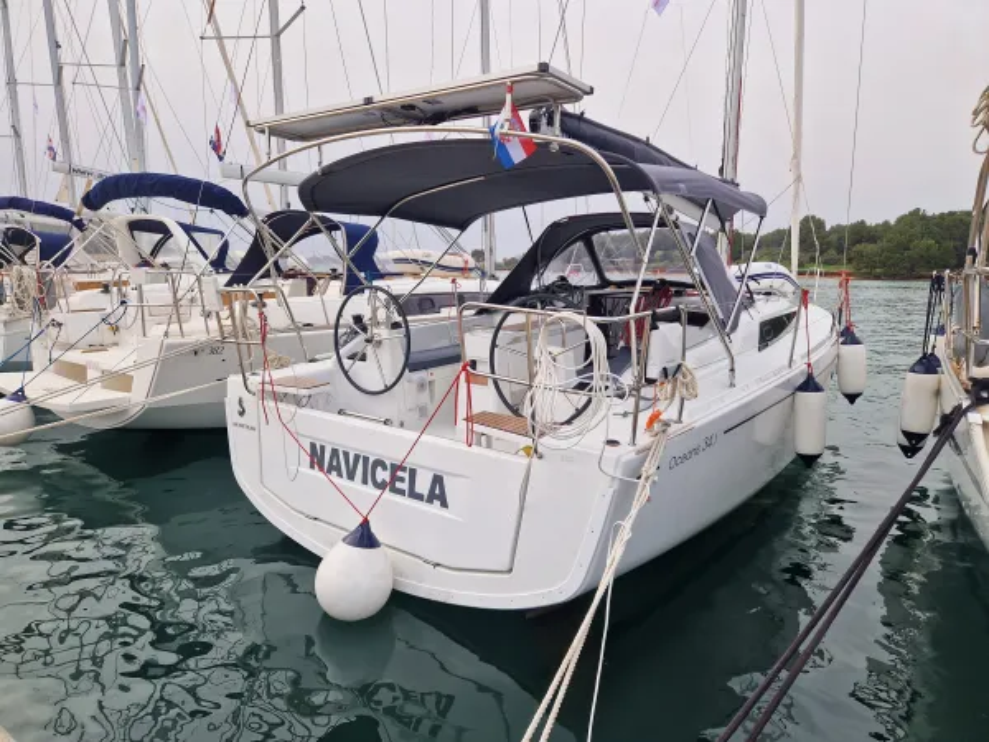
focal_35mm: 23
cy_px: 371
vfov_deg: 58.9
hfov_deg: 73.9
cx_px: 494
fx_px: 657
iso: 50
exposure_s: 1/962
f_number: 1.8
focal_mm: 5.4
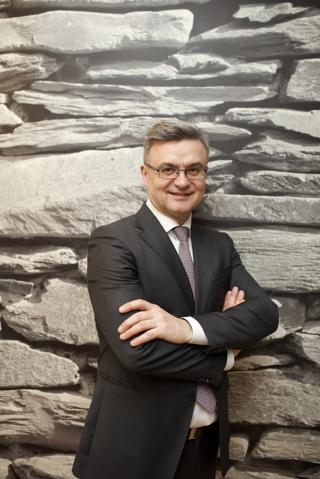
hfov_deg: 37.9
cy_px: 240
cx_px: 160
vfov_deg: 54.4
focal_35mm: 35
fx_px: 466
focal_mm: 35
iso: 500
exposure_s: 1/200
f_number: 2.5
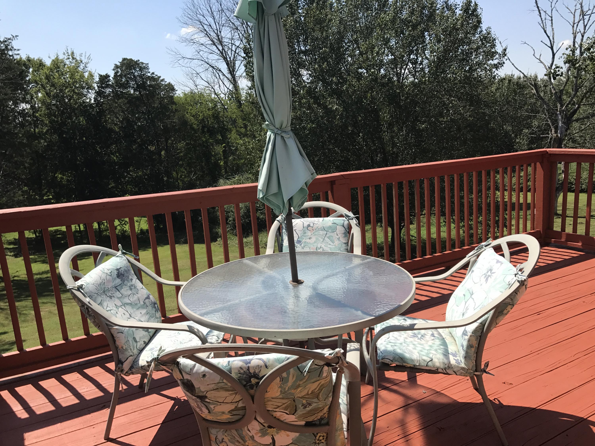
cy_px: 223
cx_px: 298
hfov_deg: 63.4
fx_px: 481
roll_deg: +3.6
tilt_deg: -12.7
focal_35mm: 28
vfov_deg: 49.7
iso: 20
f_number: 1.8
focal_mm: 3.99
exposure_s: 1/1996
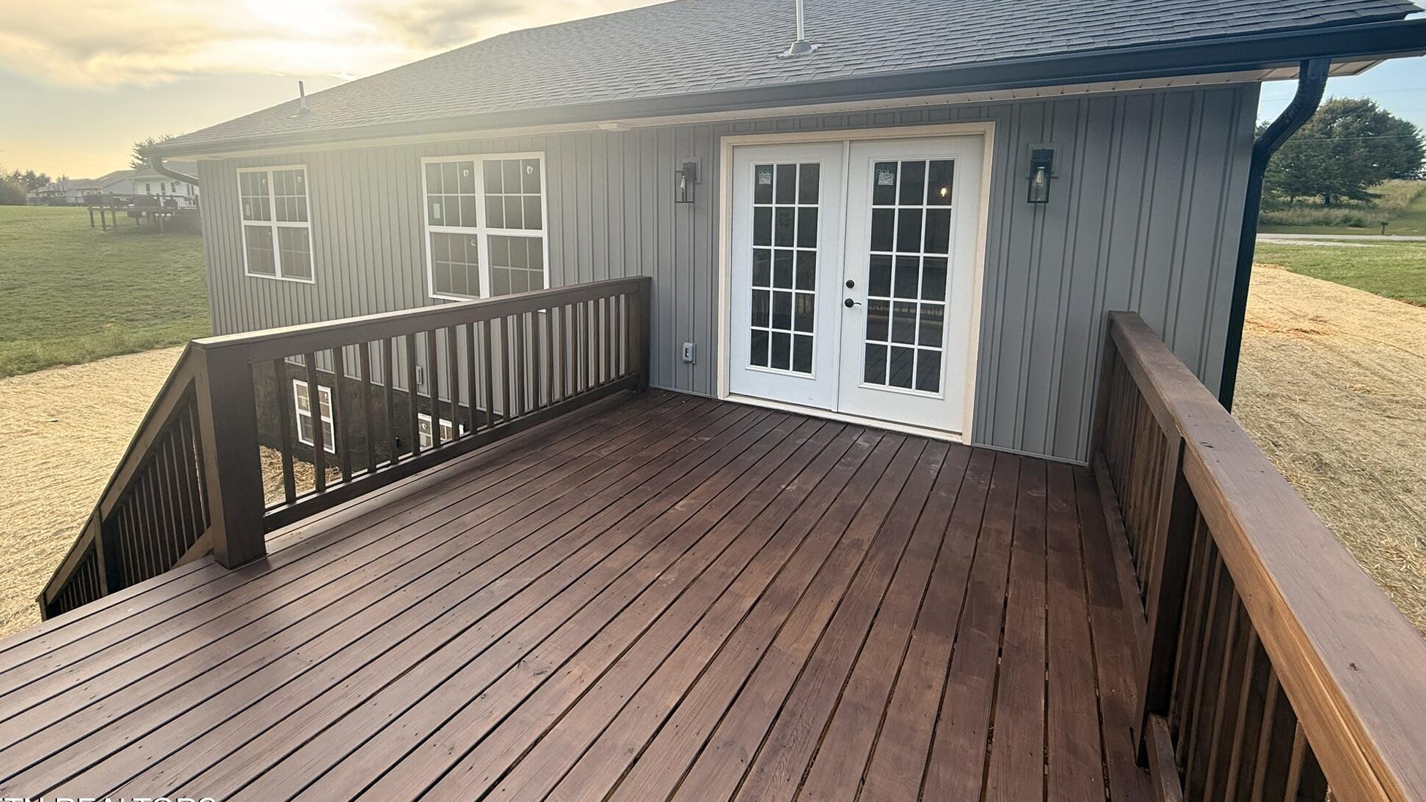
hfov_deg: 99.4
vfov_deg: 66.1
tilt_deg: -6.9
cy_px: 300
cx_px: 727
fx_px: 605
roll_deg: -1.2
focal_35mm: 16
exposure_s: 1/255
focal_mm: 2.22
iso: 50
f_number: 2.2
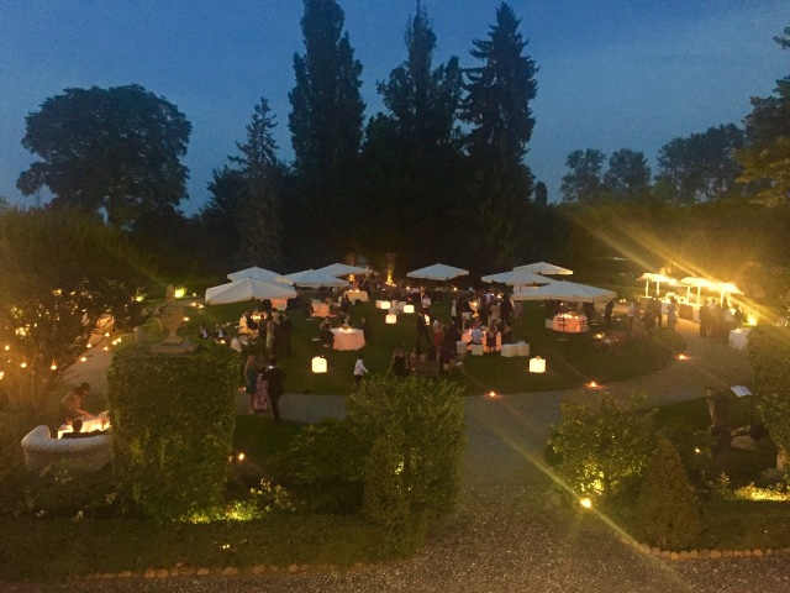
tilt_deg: -5.2
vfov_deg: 48.2
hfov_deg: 61.7
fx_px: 662
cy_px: 296
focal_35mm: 29
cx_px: 395
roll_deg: -0.3
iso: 800
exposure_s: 1/17
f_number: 2.2
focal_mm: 4.15
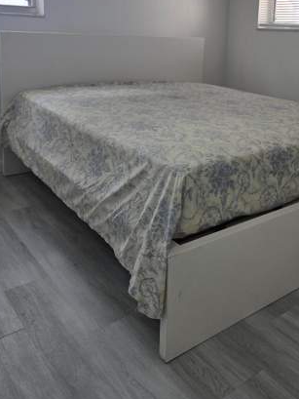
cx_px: 222
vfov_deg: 49.3
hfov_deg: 38.7
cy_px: 100
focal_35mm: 36
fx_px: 414
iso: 40
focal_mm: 6.3
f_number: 1.7
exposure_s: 1/120
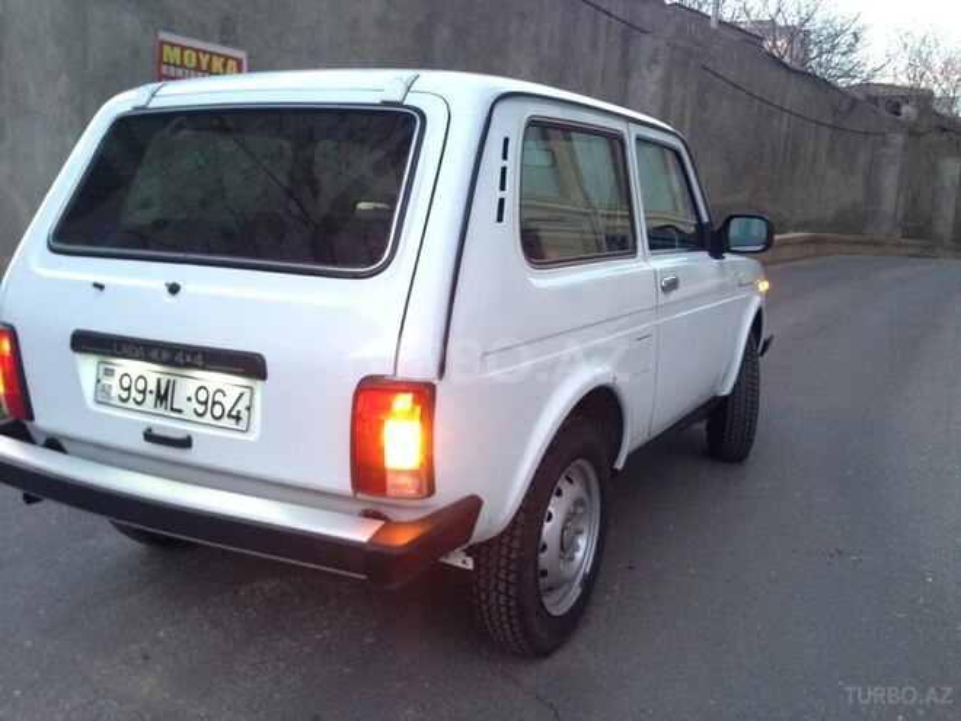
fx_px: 916
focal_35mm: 33
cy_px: 360
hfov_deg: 55.4
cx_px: 480
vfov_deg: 42.9
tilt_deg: -8.4
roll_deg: -2.3
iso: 200
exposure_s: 1/20
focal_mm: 4.12
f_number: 2.4
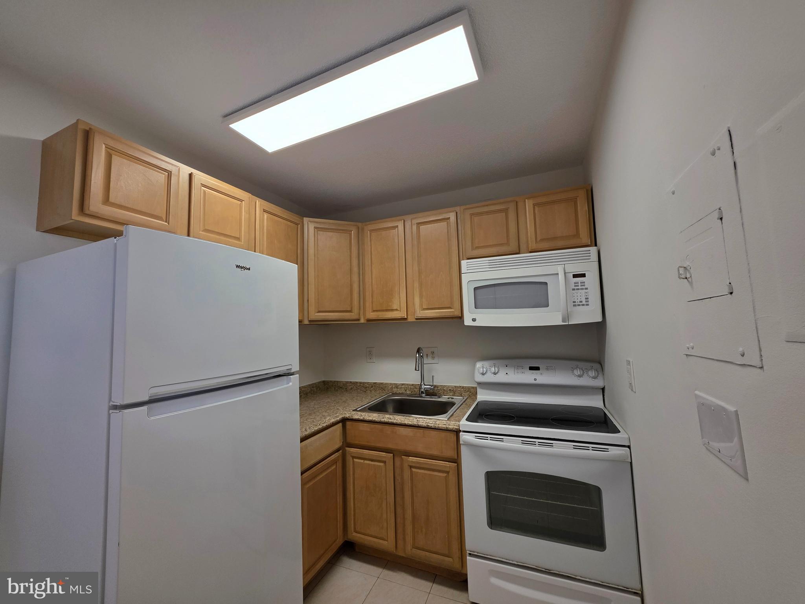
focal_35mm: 13
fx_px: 302
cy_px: 302
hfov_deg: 106.2
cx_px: 402
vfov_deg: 89.9
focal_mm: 2.2
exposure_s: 1/120
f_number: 1.9
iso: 32
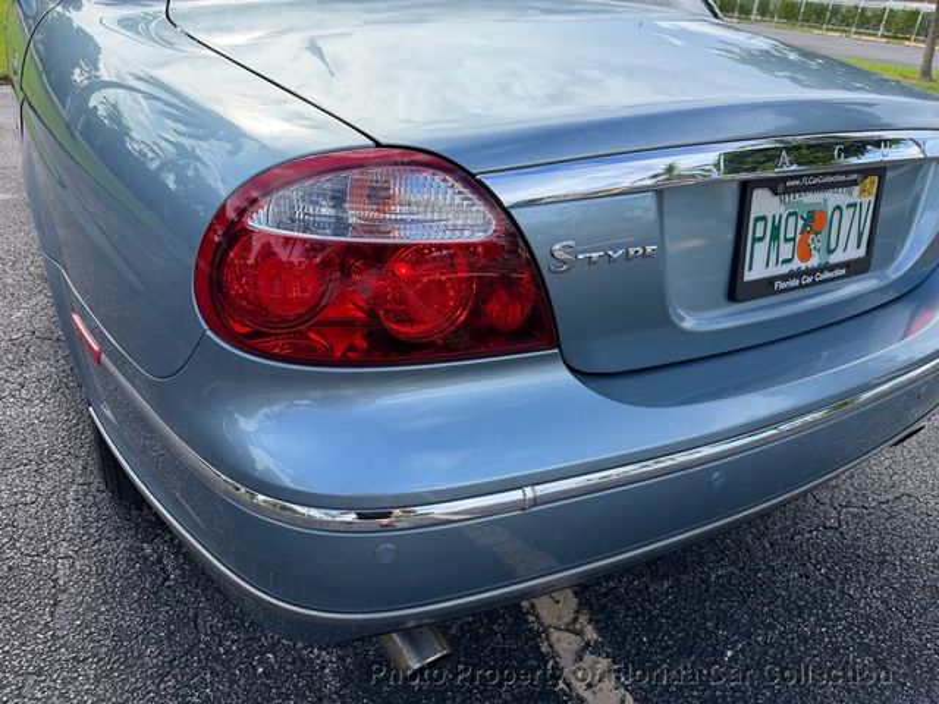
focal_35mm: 24
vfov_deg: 56.8
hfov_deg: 71.6
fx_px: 651
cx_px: 470
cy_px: 352
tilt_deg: -30.2
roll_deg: -2.9
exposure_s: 1/1585
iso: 100
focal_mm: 6.76
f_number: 1.78
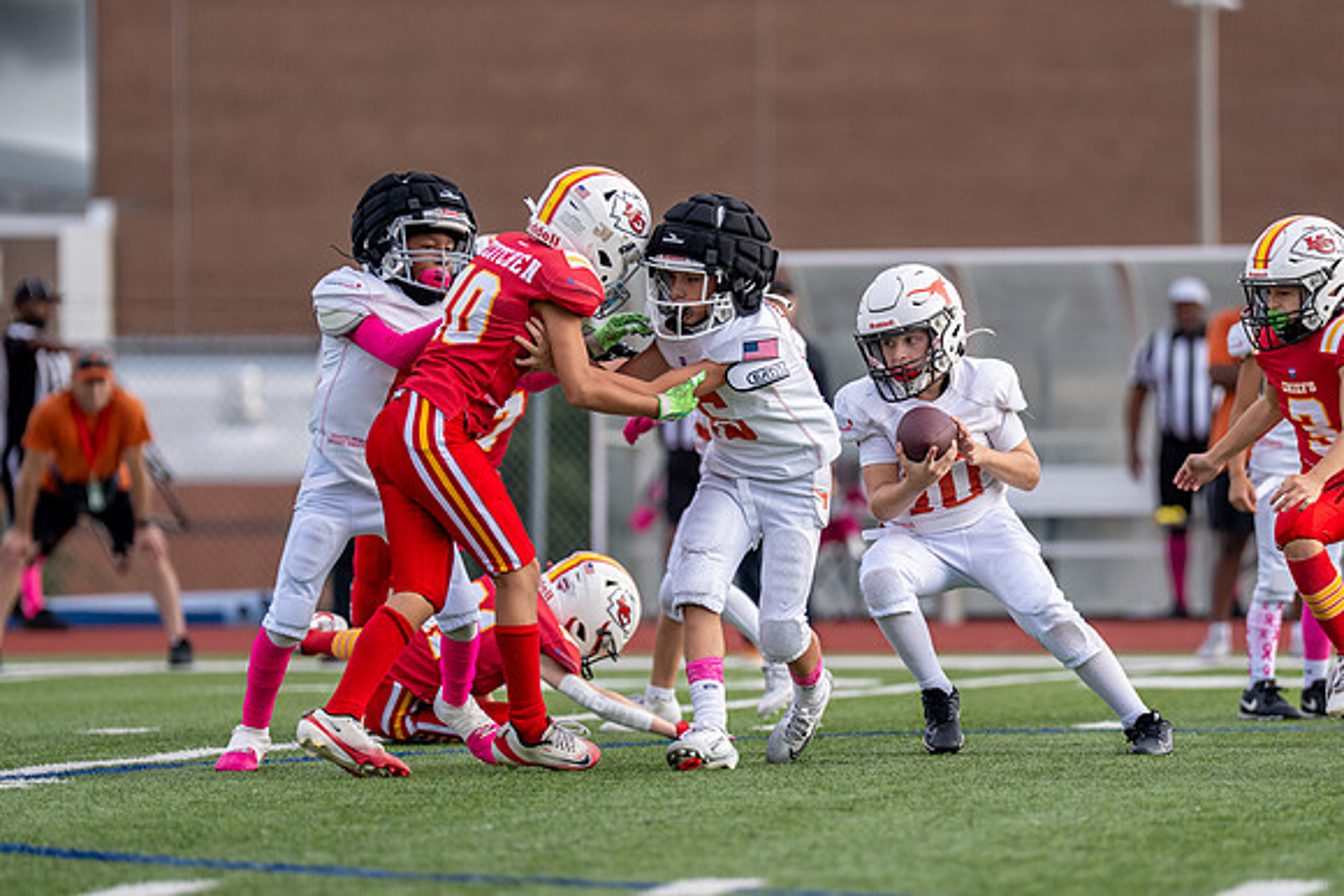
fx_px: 11909
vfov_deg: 4.3
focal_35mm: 319
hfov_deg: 6.5
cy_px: 459
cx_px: 807
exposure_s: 1/2500
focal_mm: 200
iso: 320
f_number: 2.8
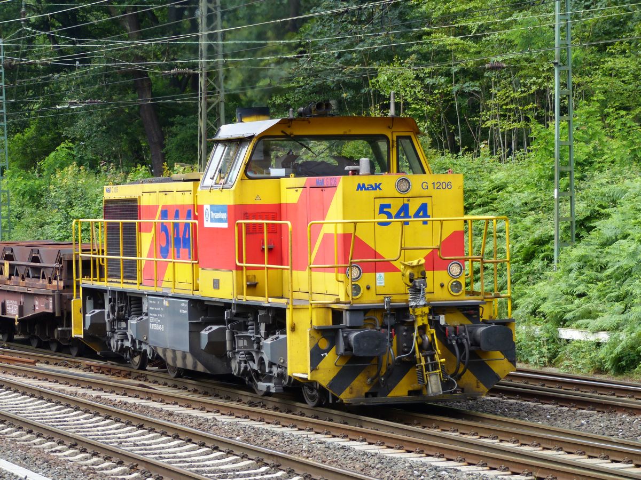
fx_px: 2778
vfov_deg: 9.9
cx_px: 320
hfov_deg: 13.2
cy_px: 240
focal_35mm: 150
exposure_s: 1/500
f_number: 2.8
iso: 100
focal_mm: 27
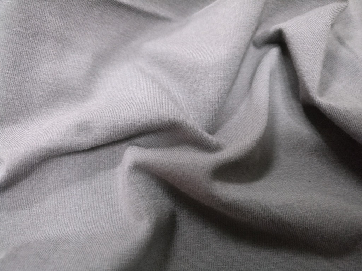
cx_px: 181
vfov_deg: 51.4
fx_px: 282
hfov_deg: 65.3
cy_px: 136
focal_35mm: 27
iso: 800
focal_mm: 4.04
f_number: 2
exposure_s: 1/17.1
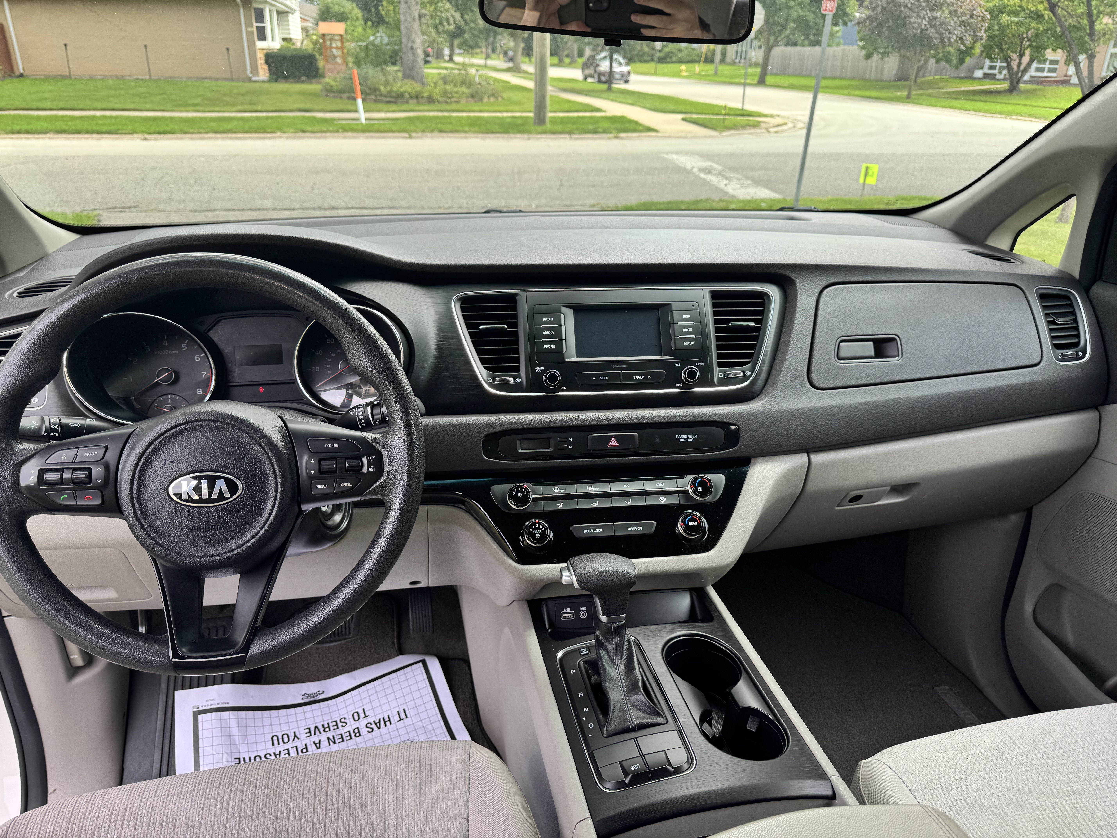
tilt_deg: -25.6
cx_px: 558
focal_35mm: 24
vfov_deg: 56.8
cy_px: 419
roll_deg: -1.6
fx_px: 774
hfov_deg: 71.6
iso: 80
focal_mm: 6.76
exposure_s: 1/407
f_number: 1.78
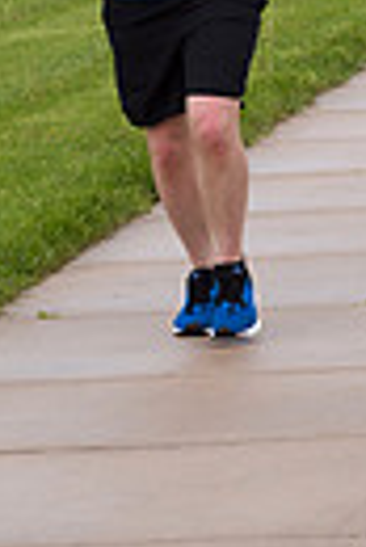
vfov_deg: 4.9
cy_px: -177
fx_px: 6327
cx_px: 105
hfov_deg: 3.3
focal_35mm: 416
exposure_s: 1/640
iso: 200
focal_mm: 120
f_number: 6.3
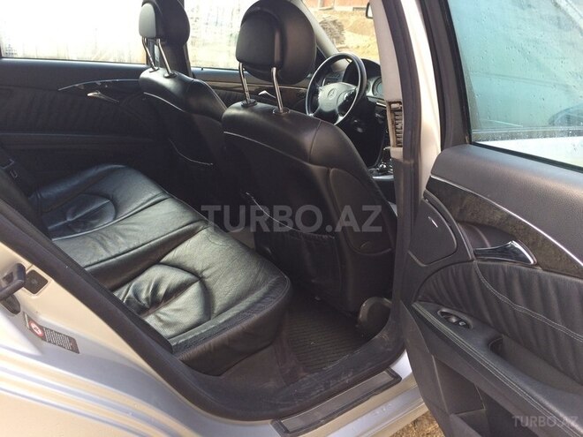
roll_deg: -3.1
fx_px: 488
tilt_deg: -21.9
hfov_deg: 61.7
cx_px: 292
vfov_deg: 48.2
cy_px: 218
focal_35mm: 29
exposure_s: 1/50
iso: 50
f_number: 2.2
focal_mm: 4.15
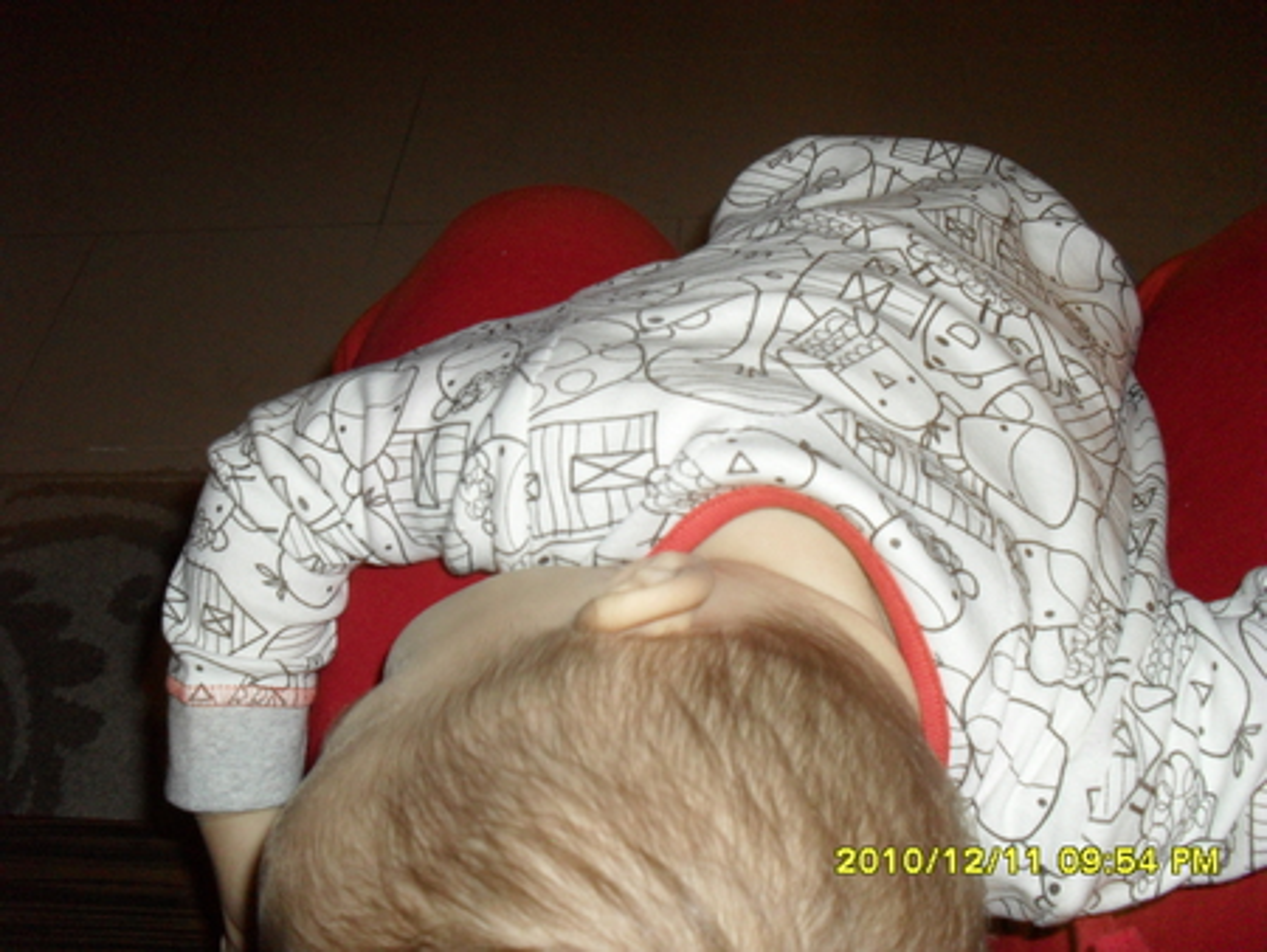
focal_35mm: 35
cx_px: 634
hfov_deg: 52.6
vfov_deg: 40.7
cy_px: 476
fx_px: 1282
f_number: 3.2
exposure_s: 1/45
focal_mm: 6.3
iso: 200
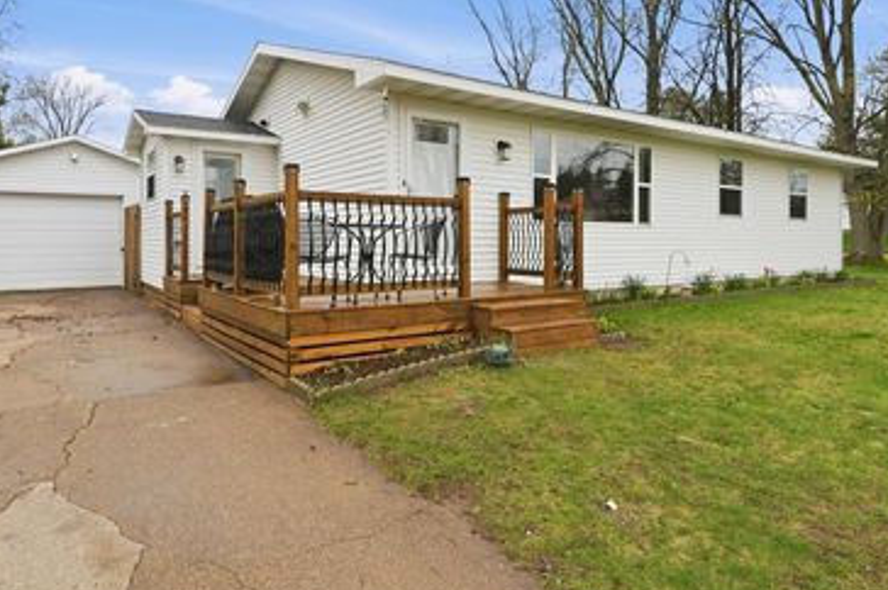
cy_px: 208
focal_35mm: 23
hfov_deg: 76.9
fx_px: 559
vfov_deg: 54.8
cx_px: 432
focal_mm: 11
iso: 100
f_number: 6.3
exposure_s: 1/100
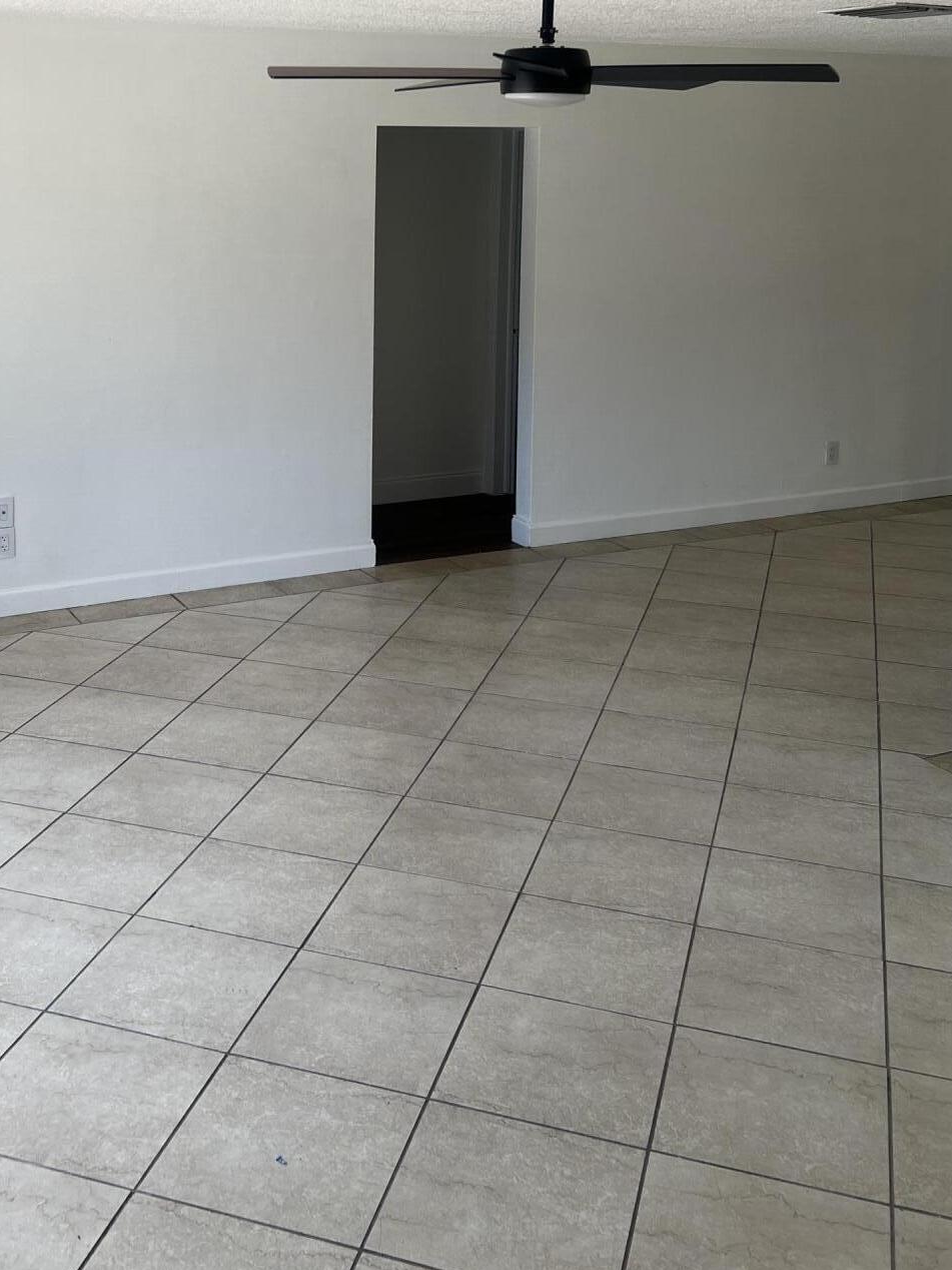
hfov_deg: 34.9
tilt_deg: -4.3
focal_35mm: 41
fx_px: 1503
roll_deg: -1.6
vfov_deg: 44.1
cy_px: 296
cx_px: 332
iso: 40
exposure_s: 1/121
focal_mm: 5.7
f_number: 1.5
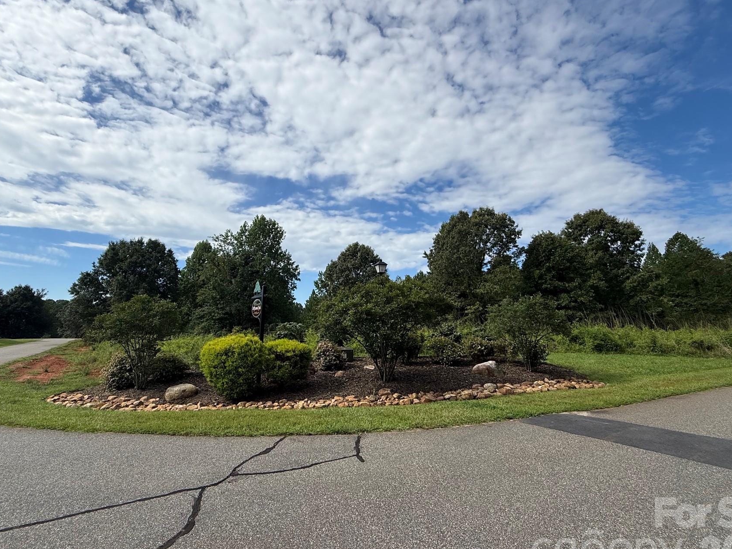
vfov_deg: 74.5
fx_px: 359
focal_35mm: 17
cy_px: 249
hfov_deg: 91.0
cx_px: 349
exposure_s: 1/3289
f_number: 2.2
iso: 50
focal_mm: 2.22
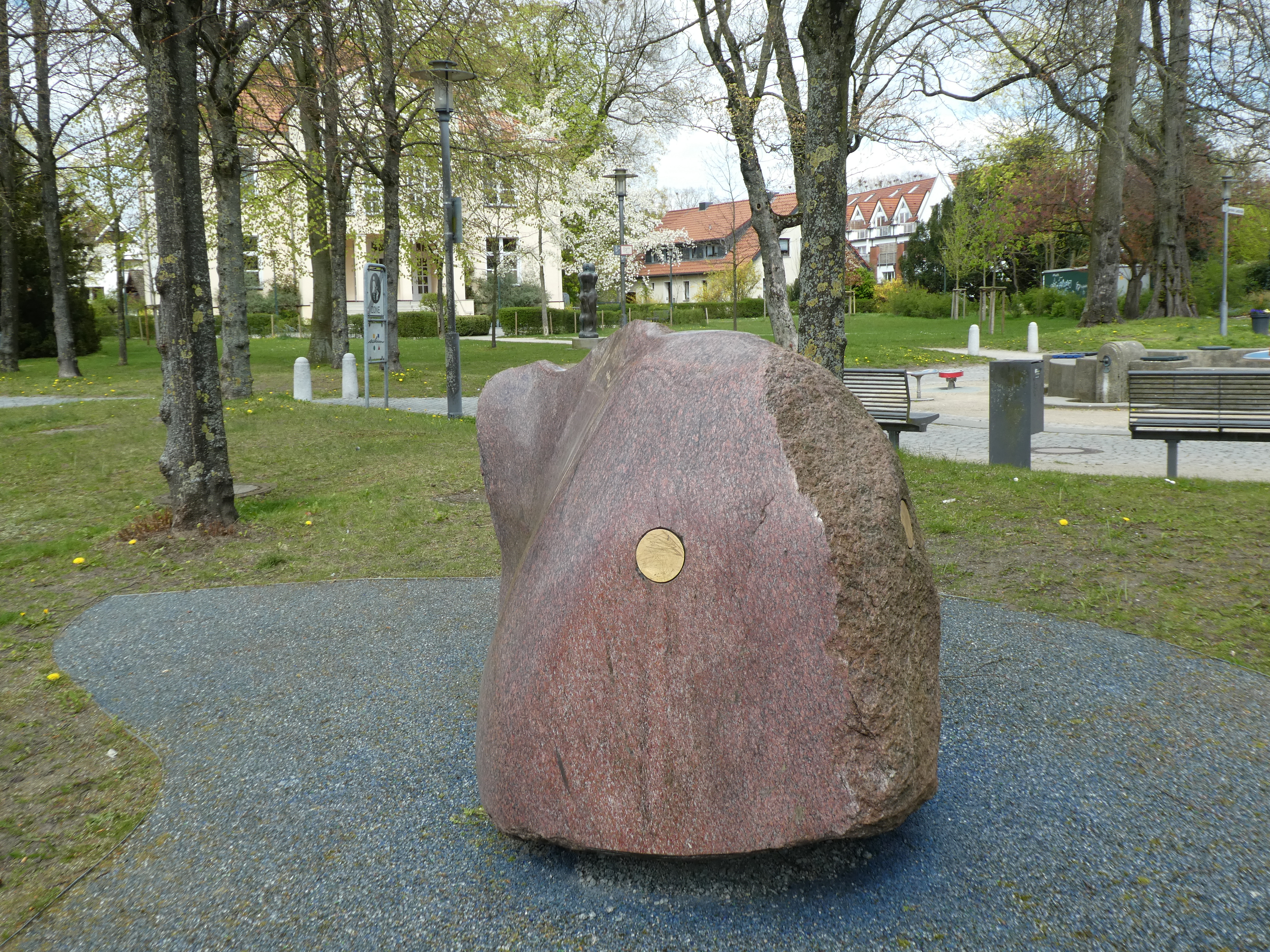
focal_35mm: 35
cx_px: 635
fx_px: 1284
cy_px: 476
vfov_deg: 40.7
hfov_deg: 52.6
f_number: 3.7
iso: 80
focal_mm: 6.3
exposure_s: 1/250
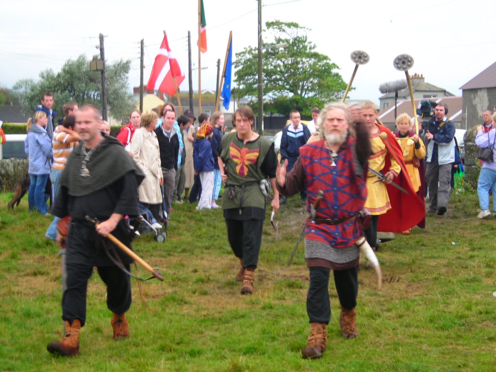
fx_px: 1290
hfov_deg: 21.8
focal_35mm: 90
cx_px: 248
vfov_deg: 16.4
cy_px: 186
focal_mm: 14.8
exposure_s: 1/32.2
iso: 50
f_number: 4.6
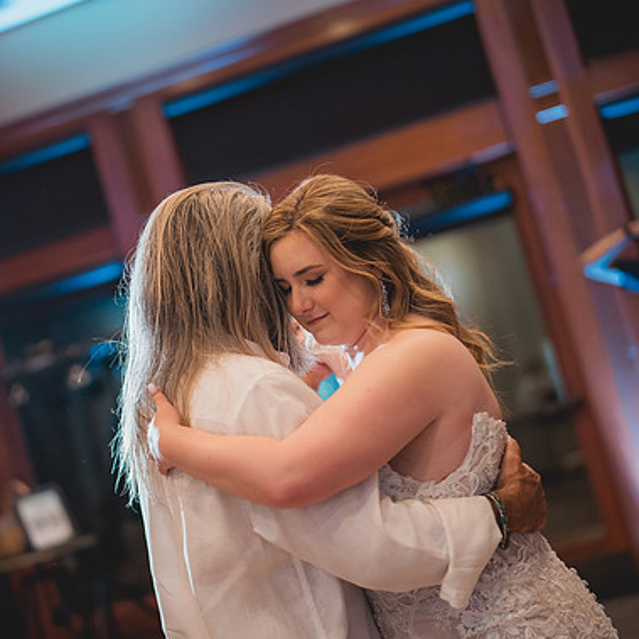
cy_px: 321
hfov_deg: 26.4
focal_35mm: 65
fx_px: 1358
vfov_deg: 26.5
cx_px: 221
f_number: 1.4
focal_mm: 50
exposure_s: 1/400
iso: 1250
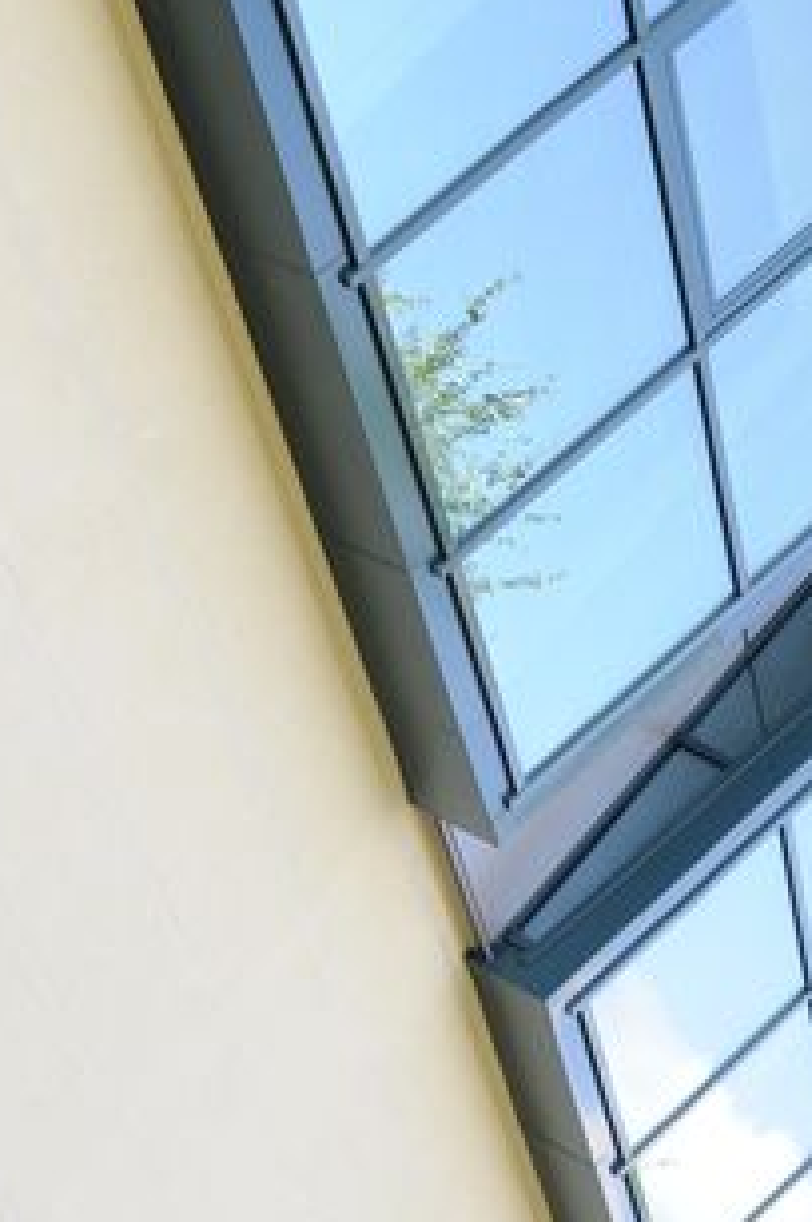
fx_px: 2780
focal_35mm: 82
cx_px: 245
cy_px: 971
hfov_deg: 16.6
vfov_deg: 24.4
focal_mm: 24
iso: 400
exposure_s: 1/100
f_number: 8
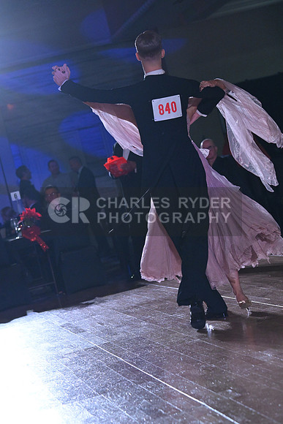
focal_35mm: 120
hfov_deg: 11.4
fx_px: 1414
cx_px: 142
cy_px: 212
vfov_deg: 17.1
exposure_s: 1/400
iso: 4000
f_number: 5.6
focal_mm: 120
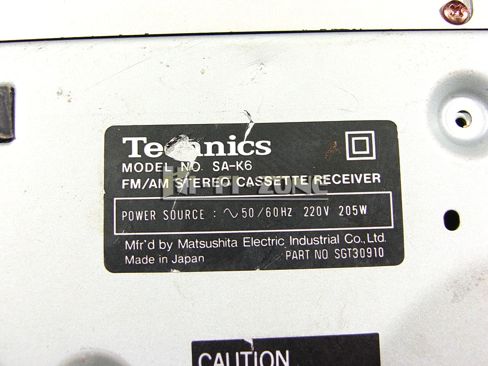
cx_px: 244
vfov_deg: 26.6
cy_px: 183
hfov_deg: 34.9
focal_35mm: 55
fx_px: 775
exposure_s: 1/60
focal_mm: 14.2
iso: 50
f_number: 3.2
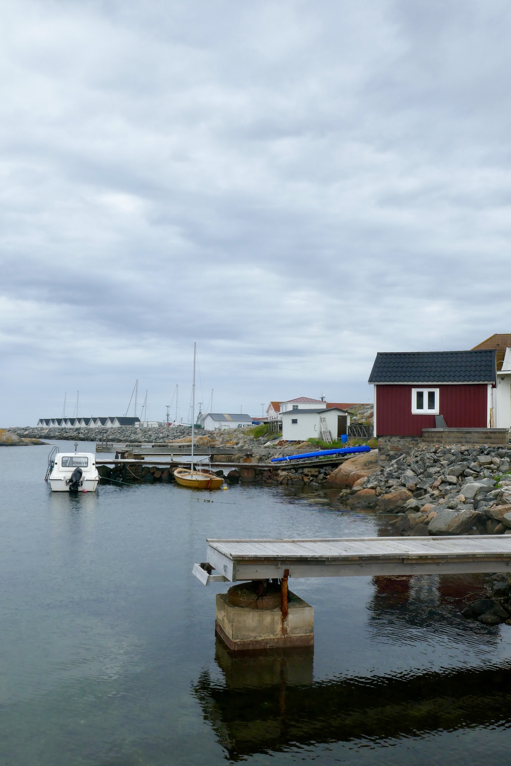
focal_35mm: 33
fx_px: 703
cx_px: 256
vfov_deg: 57.2
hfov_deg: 40.0
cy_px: 383
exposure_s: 1/500
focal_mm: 11.9
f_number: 8
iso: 200
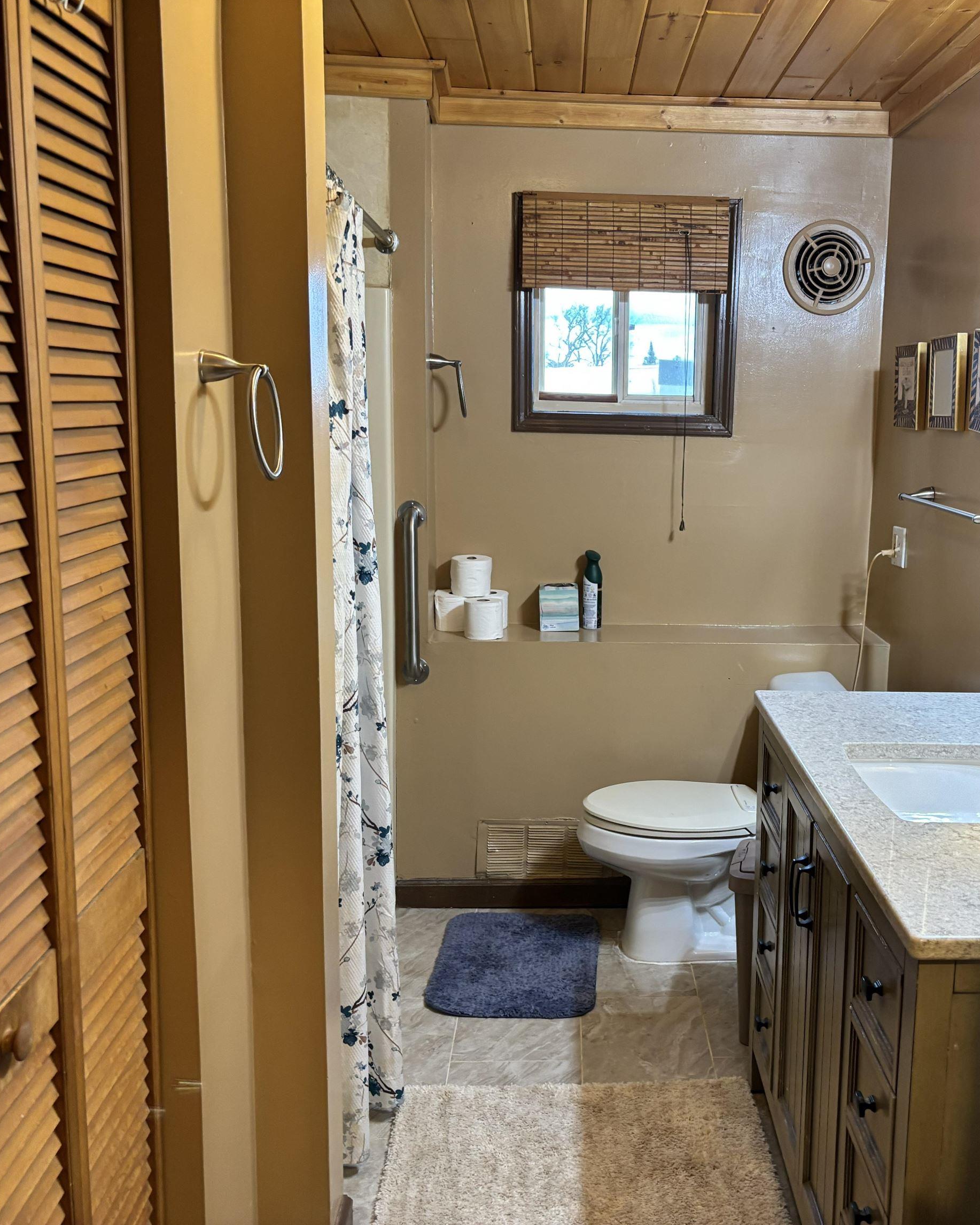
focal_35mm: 34
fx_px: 1233
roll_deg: -0.9
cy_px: 611
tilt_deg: -9.2
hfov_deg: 42.9
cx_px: 628
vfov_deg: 52.8
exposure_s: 1/60
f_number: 1.6
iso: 160
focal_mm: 5.96
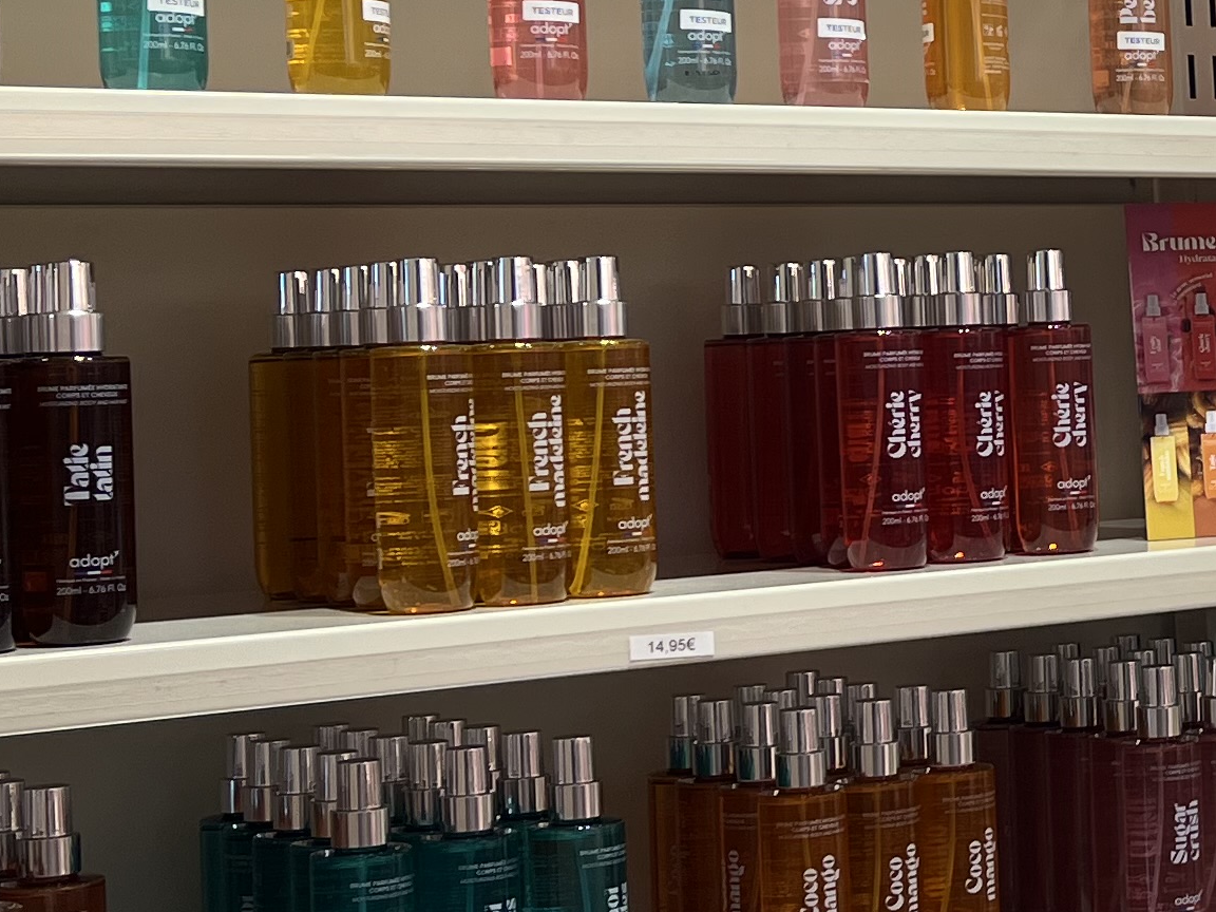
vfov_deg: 16.2
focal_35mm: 91
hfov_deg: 19.3
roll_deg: +3.5
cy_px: 338
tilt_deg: -0.4
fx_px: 3197
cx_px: 1734
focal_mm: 5.1
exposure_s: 1/237
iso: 40
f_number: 1.6
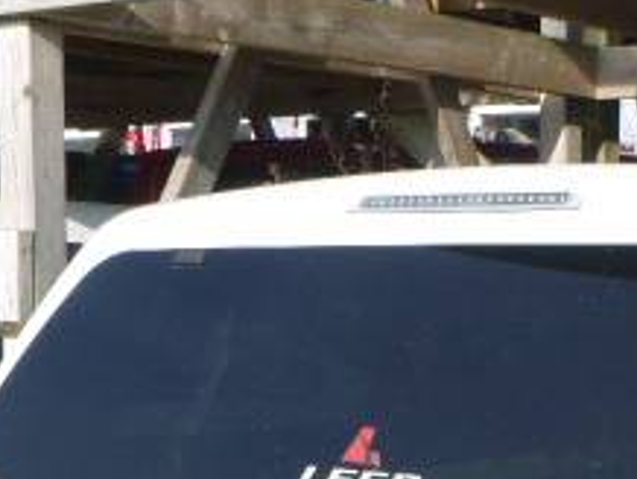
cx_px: 625
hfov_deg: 20.9
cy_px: 412
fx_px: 1676
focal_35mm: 91
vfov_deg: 16.1
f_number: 4.2
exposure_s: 1/250
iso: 100
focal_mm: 5.5
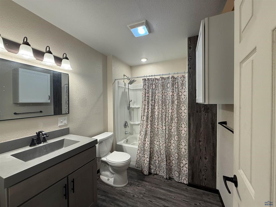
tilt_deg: -1.3
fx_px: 112
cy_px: 104
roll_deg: +0.6
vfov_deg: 85.7
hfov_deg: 102.1
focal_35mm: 14
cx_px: 138
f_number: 2.2
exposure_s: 1/120
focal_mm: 2.22
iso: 125
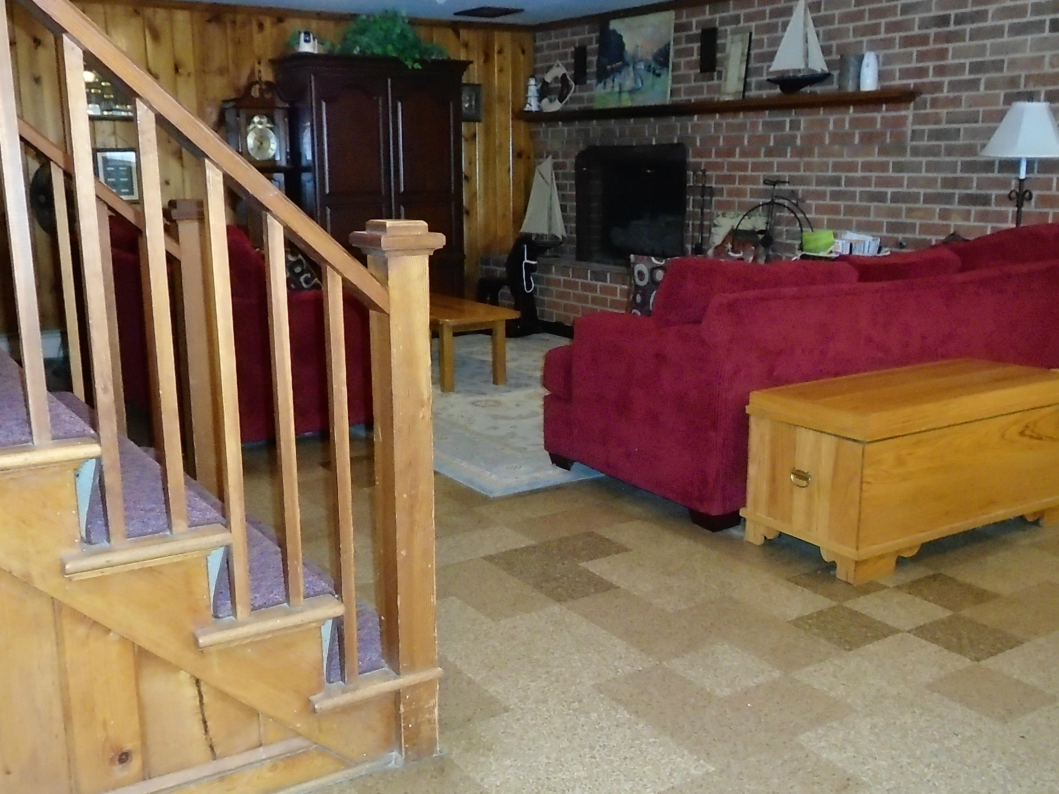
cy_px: 397
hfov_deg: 51.4
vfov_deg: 39.7
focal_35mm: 36
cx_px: 530
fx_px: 1101
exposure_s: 1/40
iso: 1600
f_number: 3.8
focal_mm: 6.4
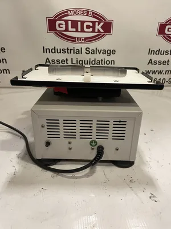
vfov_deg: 67.3
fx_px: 171
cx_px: 86
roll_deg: -2.8
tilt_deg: -24.9
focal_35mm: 26
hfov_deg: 53.1
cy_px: 114
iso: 125
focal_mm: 4.2
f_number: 1.6
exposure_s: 1/60
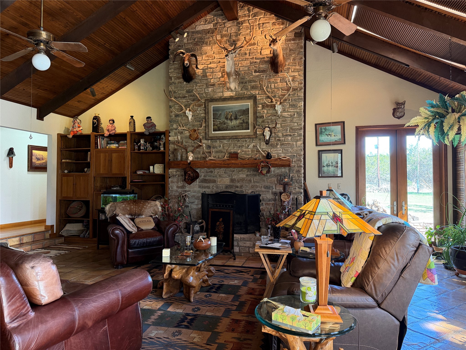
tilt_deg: +1.0
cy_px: 175
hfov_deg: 71.6
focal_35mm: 24
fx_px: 323
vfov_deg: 56.8
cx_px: 233
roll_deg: -0.3
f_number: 1.78
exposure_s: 1/60
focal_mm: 6.76
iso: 320
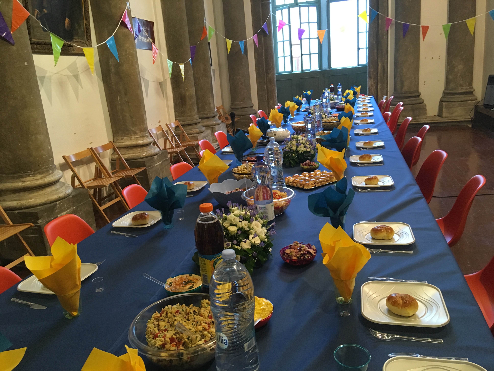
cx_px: 247
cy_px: 186
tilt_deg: -14.4
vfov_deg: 48.2
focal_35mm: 29
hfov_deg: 61.7
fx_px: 414
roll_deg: +5.0
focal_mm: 4.15
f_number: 2.2
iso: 200
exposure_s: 1/33
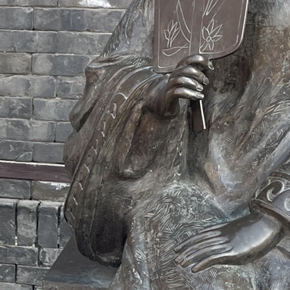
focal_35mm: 120
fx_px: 1137
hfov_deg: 14.1
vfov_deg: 14.2
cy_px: 330
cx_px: -60
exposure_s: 1/182
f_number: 1.6
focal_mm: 4.2
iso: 32
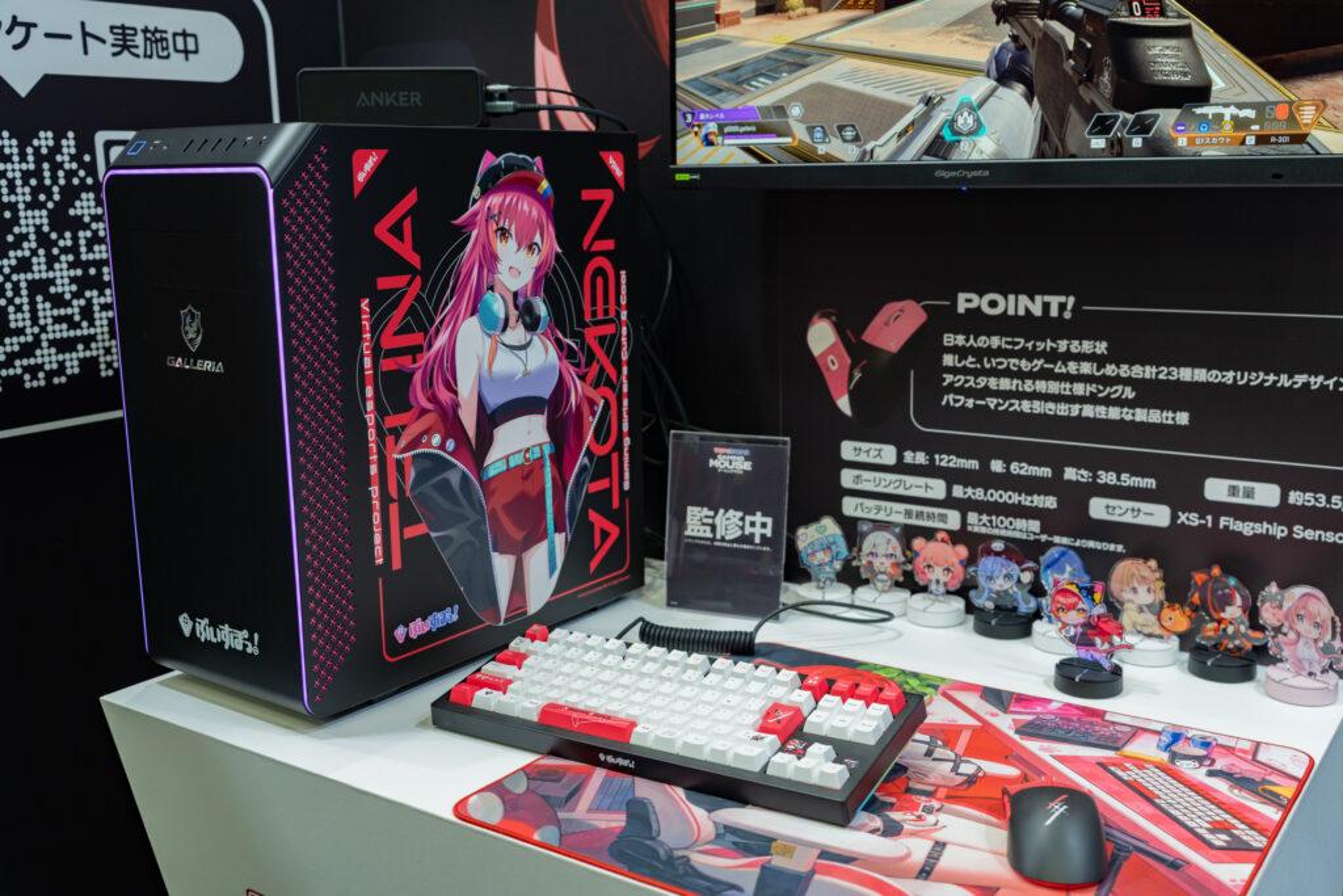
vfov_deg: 37.9
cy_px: 448
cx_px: 672
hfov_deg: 54.4
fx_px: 1306
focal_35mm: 35
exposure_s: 1/100
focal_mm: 35
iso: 400
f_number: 4
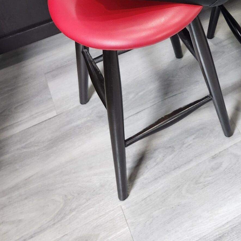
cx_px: 227
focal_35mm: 59
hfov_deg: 27.8
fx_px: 465
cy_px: -53
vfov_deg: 25.8
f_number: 1.8
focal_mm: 5.54
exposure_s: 1/120
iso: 320
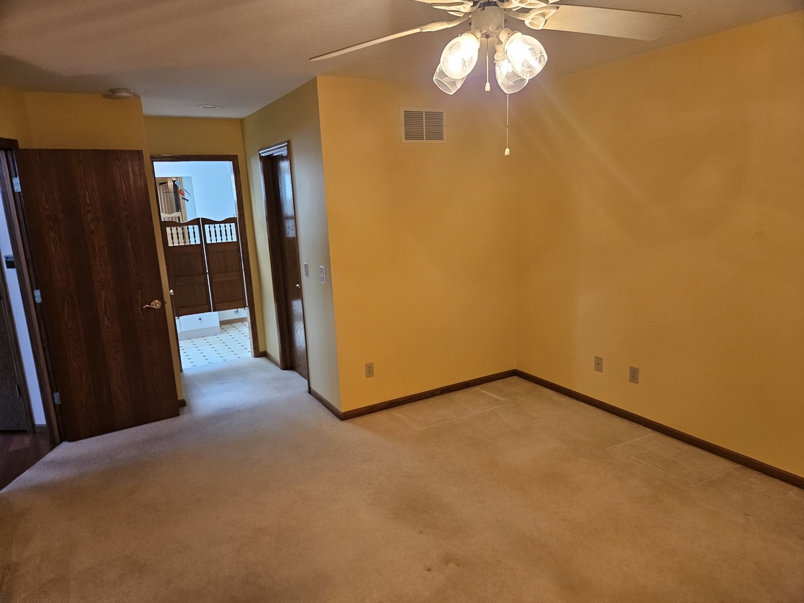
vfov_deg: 58.9
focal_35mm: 23
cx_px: 402
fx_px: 534
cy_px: 302
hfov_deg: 73.9
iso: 320
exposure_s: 1/120
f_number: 1.8
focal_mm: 5.4
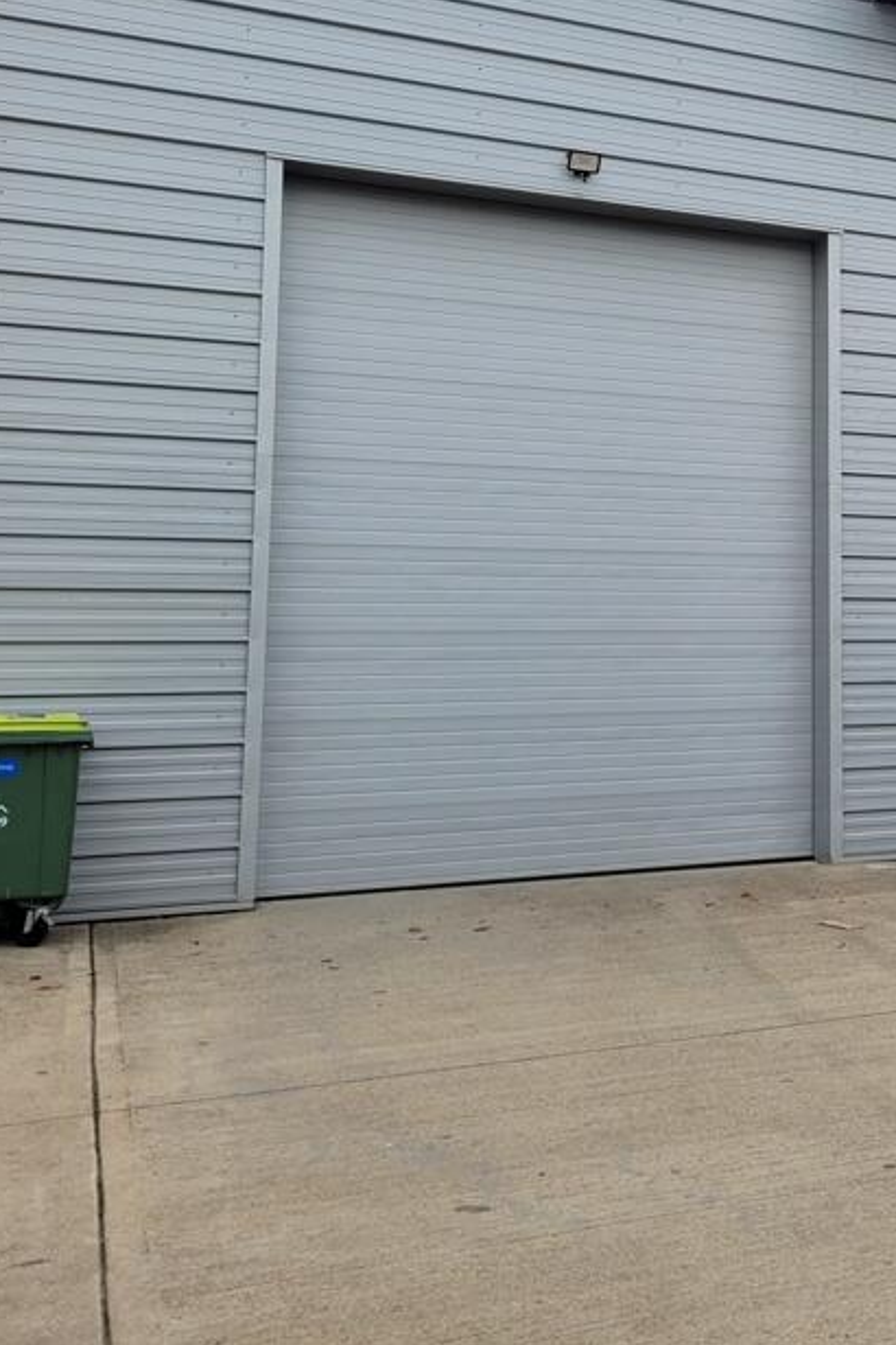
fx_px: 1680
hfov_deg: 26.9
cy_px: 514
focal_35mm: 45
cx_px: 1038
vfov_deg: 43.3
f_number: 1.8
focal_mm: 5.4
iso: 40
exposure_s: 1/2082
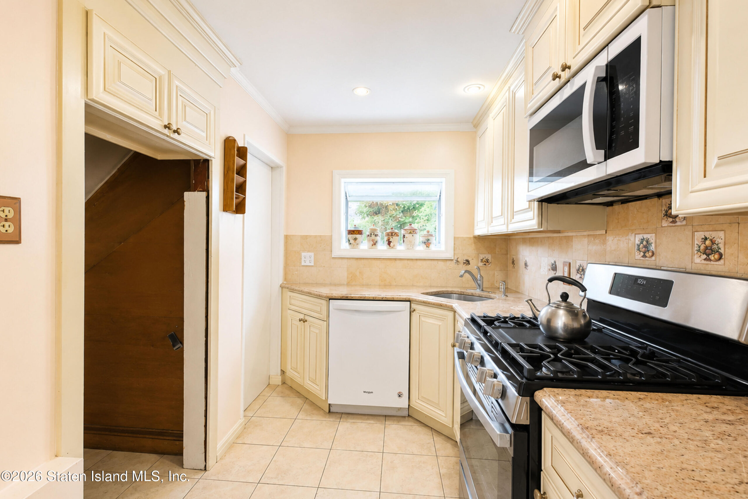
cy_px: 250
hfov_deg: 100.4
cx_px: 374
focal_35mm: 15
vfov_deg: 77.3
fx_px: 312
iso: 2000
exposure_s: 1/40
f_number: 7.1
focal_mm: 10
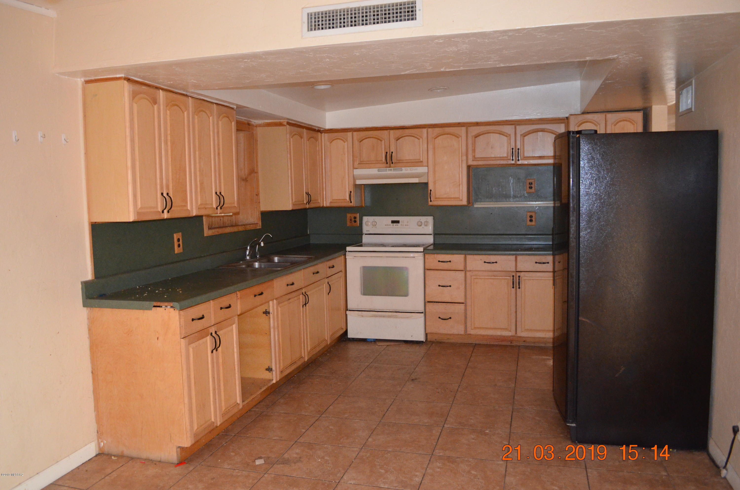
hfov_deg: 67.5
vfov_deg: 47.7
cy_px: 245
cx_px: 370
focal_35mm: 27
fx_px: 554
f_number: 3.5
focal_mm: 18
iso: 3200
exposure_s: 1/60
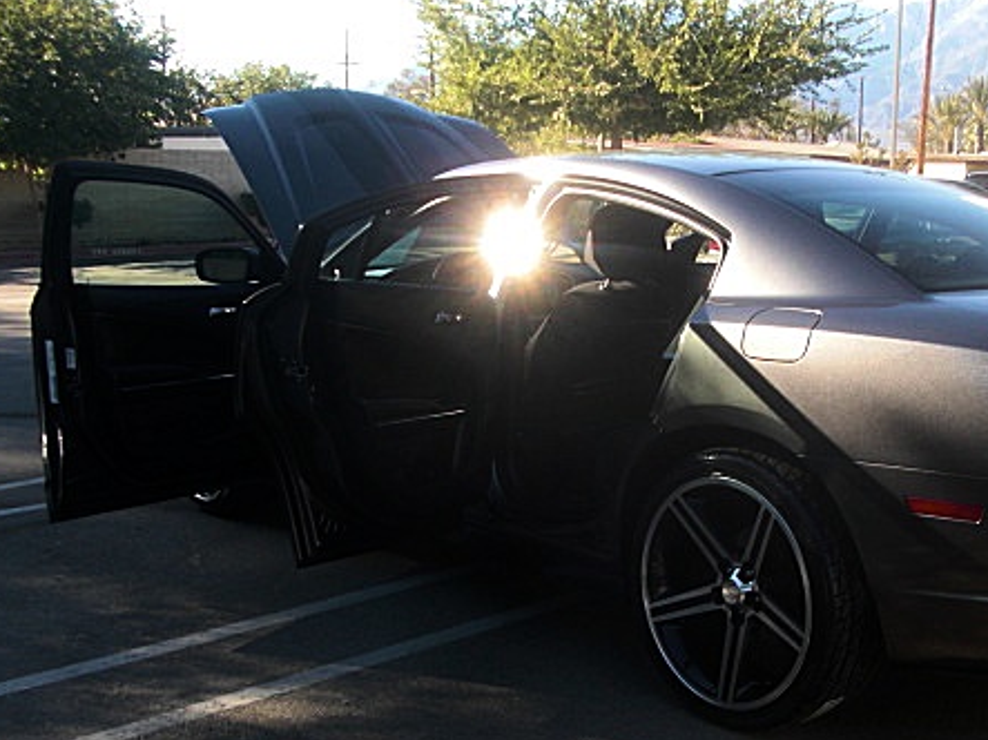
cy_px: 468
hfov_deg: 36.3
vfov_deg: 27.9
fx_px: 1484
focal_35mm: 52
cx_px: 685
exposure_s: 1/200
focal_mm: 6.3
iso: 50
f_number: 2.8
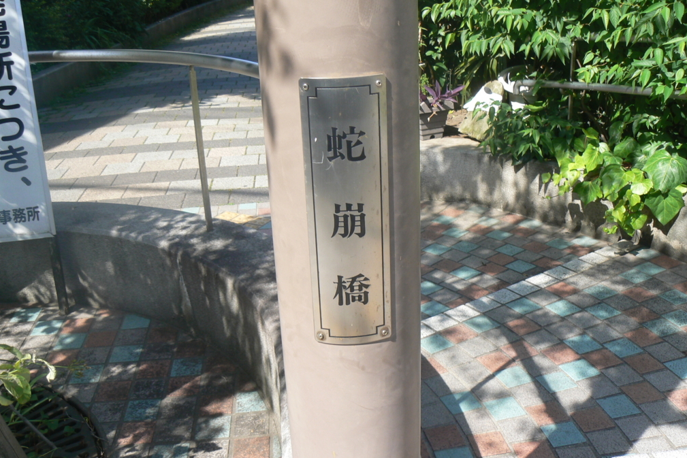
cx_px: 342
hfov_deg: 50.7
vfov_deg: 35.1
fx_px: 725
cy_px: 217
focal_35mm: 38
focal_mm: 6
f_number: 5.6
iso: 80
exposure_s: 1/200
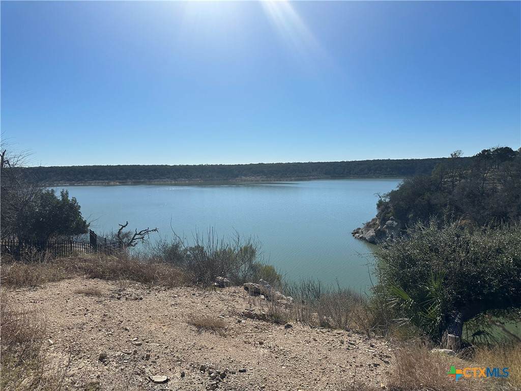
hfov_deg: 71.6
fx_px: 361
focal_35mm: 24
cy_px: 196
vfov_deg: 56.8
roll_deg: +0.6
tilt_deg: -3.2
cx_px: 260
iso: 80
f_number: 1.78
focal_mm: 6.86
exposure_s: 1/10753
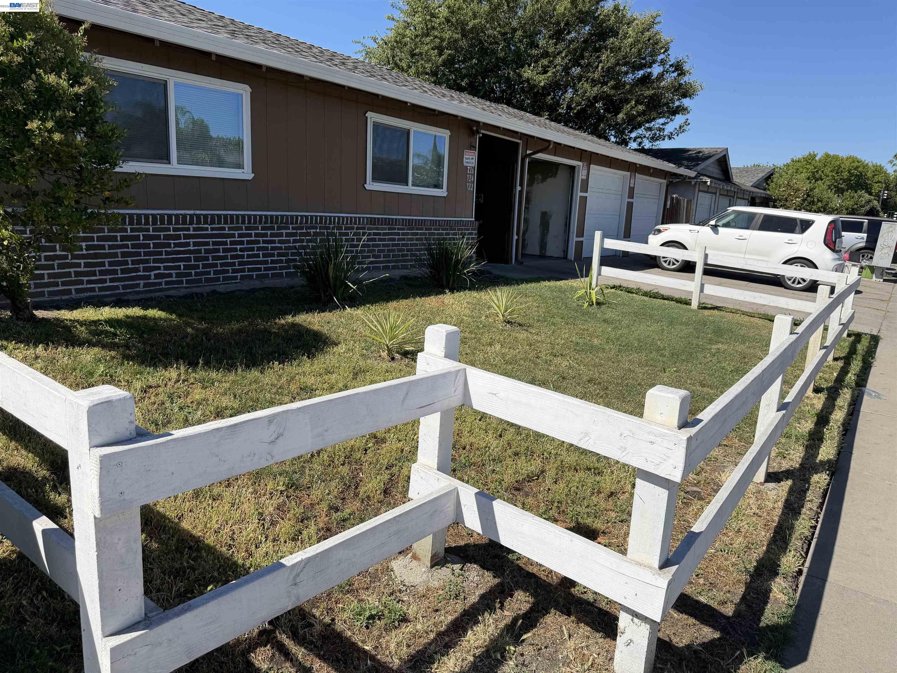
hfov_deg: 71.6
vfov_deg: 56.8
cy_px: 336
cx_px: 448
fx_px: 622
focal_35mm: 24
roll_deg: -2.3
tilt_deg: -12.4
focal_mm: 6.76
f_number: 1.78
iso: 80
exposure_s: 1/4673
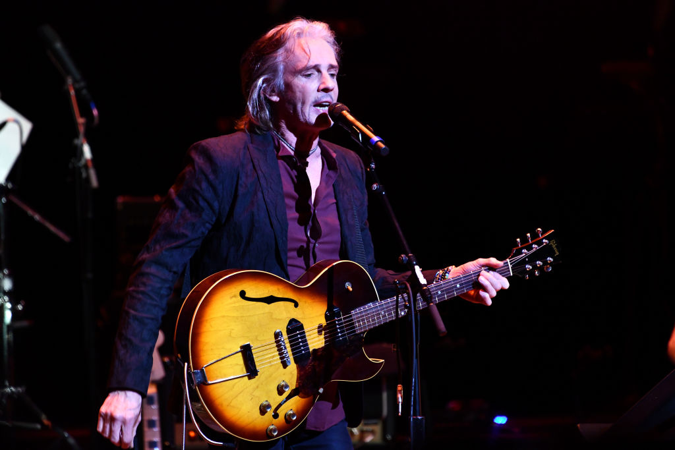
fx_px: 8251
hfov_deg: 4.7
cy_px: 225
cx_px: 338
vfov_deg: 3.1
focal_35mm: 440
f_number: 5.6
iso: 4000
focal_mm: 440
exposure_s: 1/125
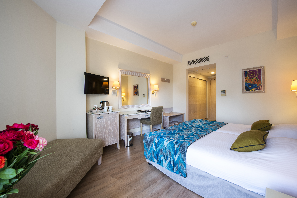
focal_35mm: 14
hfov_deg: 104.2
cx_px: 148
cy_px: 99
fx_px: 116
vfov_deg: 81.2
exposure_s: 1/1.25
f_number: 10
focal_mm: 14
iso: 125
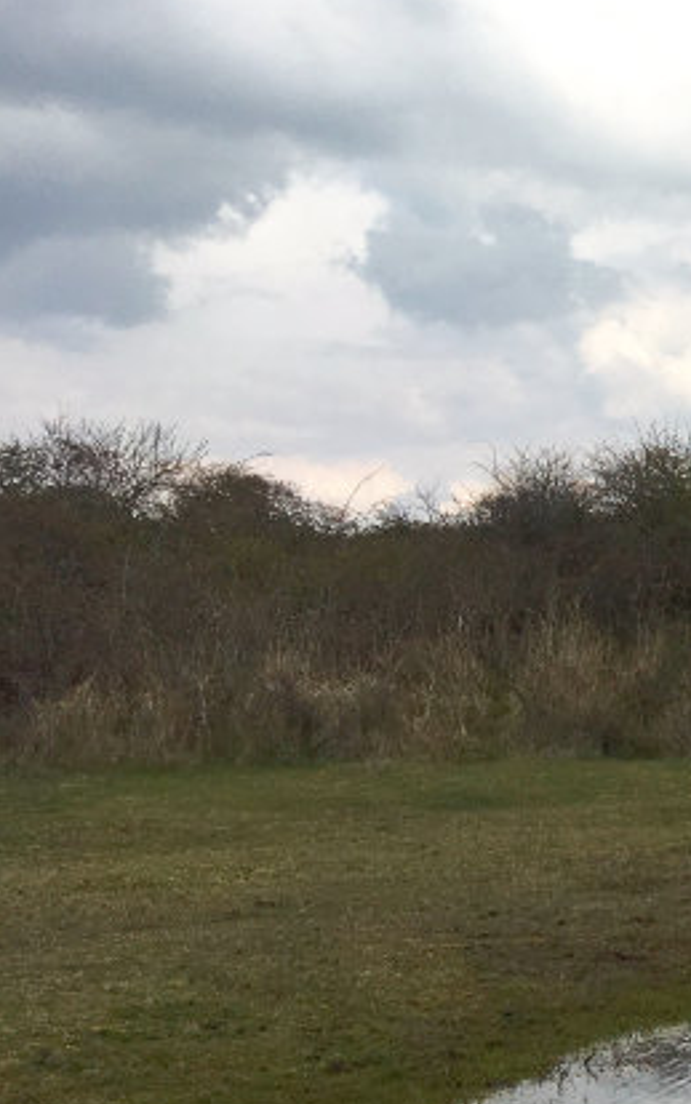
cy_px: 651
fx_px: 2288
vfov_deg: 27.1
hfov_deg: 14.4
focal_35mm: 76
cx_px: 1363
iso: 25
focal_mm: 4.2
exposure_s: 1/2564
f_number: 2.2
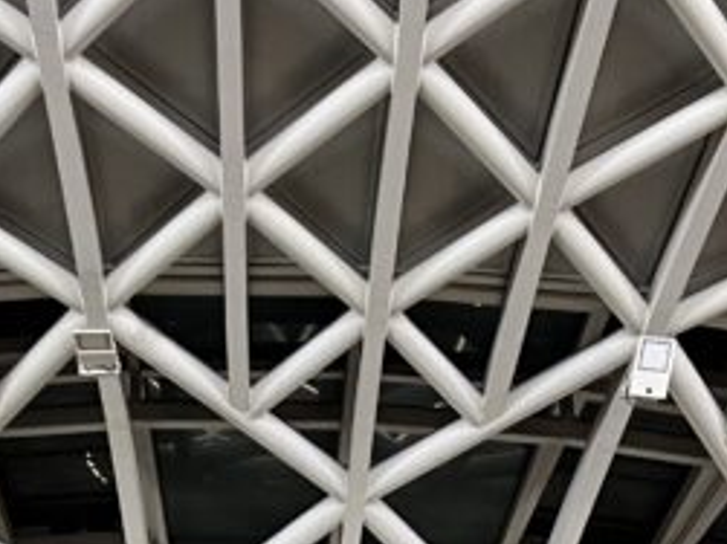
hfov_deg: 18.5
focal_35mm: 106
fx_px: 2225
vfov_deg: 12.5
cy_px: 1036
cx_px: 319
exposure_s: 1/62
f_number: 1.5
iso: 125
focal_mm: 5.7
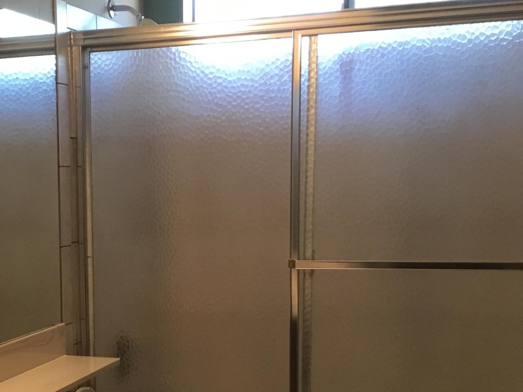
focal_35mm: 64
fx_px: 967
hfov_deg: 29.6
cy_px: 318
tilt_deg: -9.0
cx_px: 113
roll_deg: +1.3
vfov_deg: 22.6
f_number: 2.4
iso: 100
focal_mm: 3.3
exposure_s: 1/30
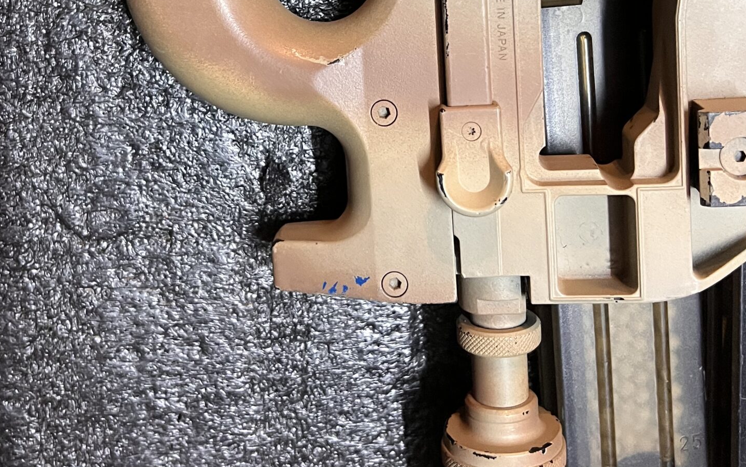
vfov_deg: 25.4
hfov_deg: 41.0
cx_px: 353
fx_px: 996
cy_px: 34
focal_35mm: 49
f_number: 1.5
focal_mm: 5.7
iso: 500
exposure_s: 1/50
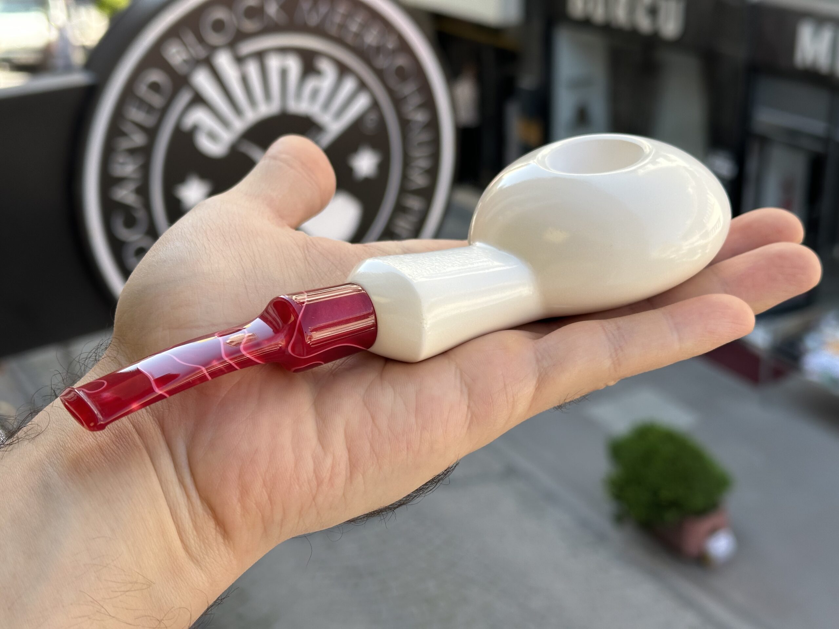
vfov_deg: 30.3
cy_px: 314
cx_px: 420
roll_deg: +2.2
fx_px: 1163
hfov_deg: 39.7
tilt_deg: -23.5
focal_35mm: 48
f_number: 1.78
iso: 64
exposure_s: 1/587
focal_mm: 6.86
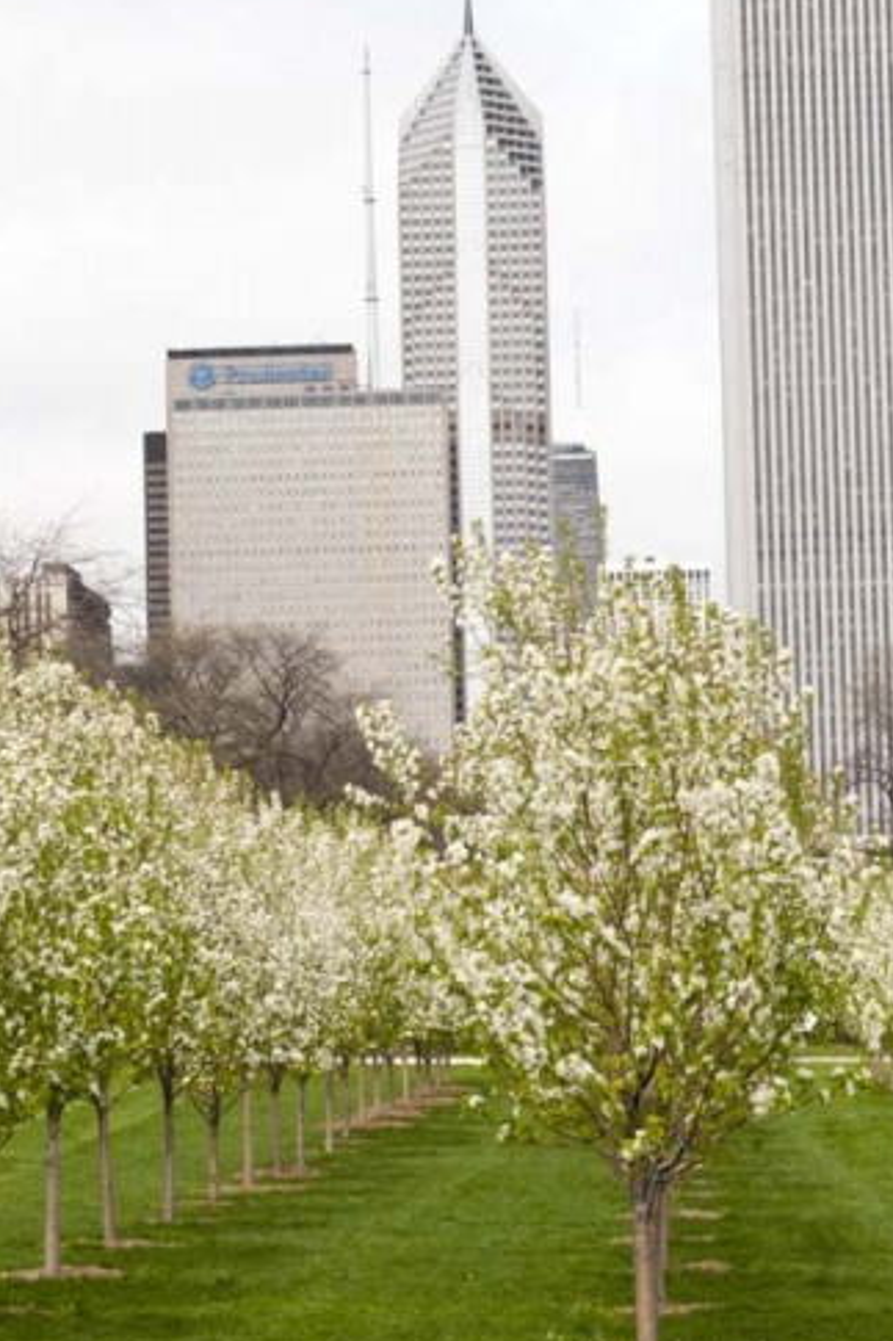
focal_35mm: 115
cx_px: 502
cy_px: 617
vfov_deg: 17.8
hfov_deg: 11.9
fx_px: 4282
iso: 320
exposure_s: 1/200
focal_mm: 62
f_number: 13
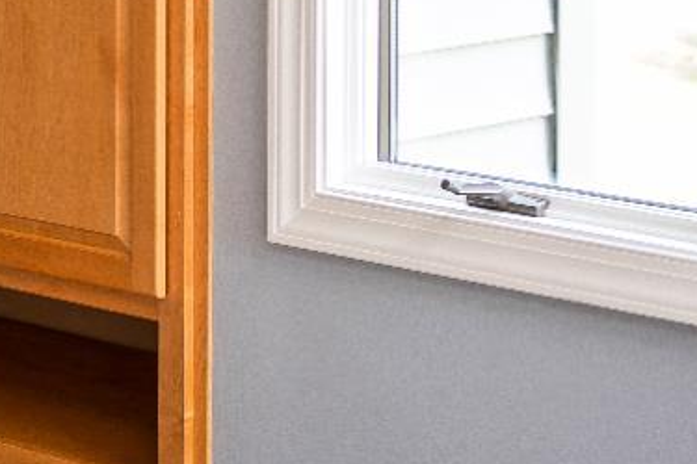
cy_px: -258
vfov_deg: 8.4
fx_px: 3098
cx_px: -266
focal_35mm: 160
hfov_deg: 12.4
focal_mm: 40
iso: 100
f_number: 2.5
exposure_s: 1/125
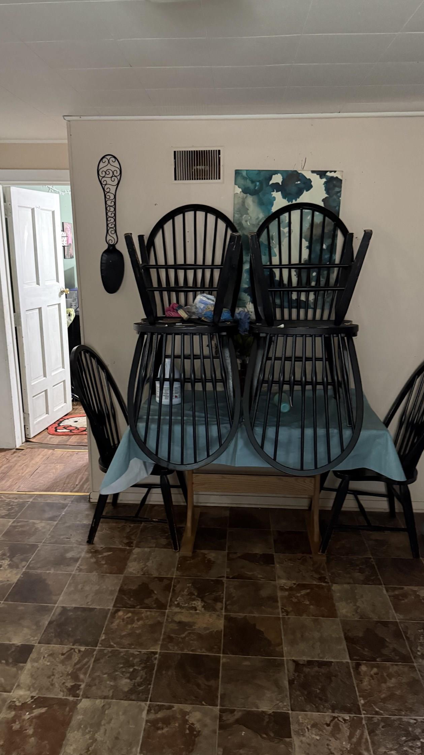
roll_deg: -0.6
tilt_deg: -13.5
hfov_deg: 42.9
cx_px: 199
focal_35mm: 27
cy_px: 384
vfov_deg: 69.9
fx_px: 540
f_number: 1.78
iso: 1000
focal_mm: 6.76
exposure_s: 1/30
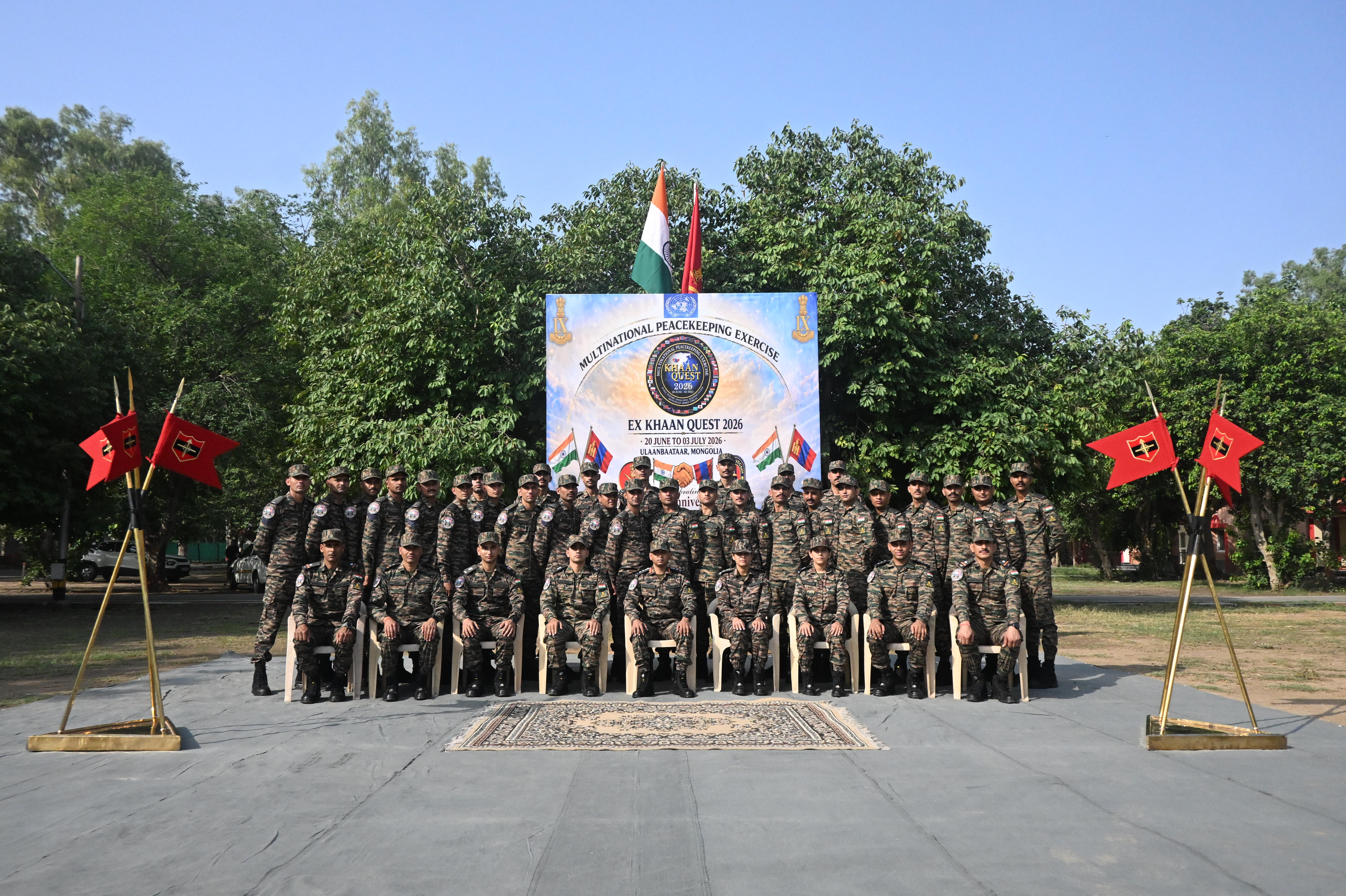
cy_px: 448
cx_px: 673
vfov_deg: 49.5
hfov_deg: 69.4
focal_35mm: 26
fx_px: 972
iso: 2000
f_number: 5
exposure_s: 1/10000
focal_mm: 17.5
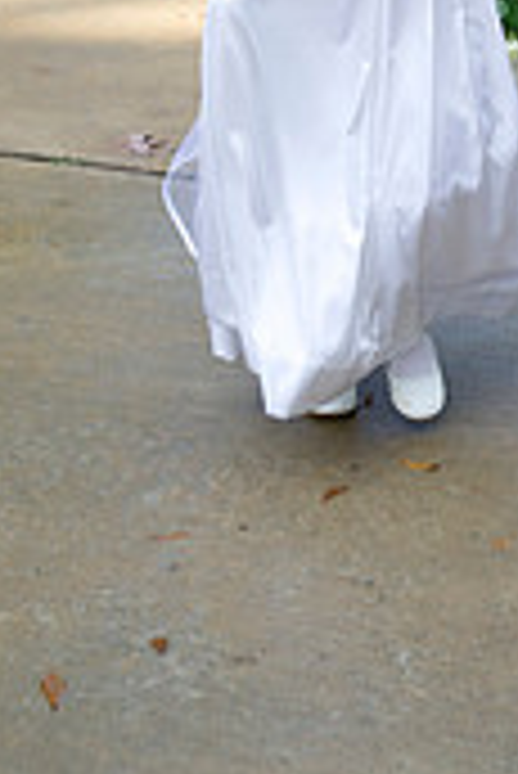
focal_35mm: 136
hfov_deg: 10.1
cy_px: -76
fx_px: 2929
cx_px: 471
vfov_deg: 14.7
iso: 400
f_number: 5.6
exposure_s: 1/250
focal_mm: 52
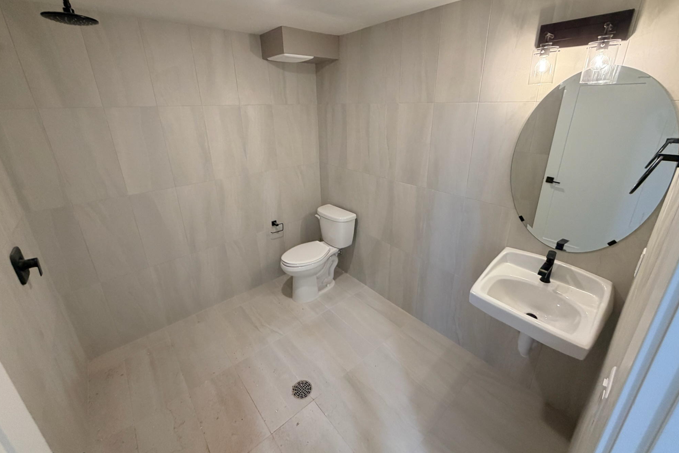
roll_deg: +1.6
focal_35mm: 15
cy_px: 202
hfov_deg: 100.4
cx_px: 346
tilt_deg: -21.7
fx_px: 283
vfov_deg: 77.1
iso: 250
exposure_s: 1/120
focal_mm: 2.22
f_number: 2.2
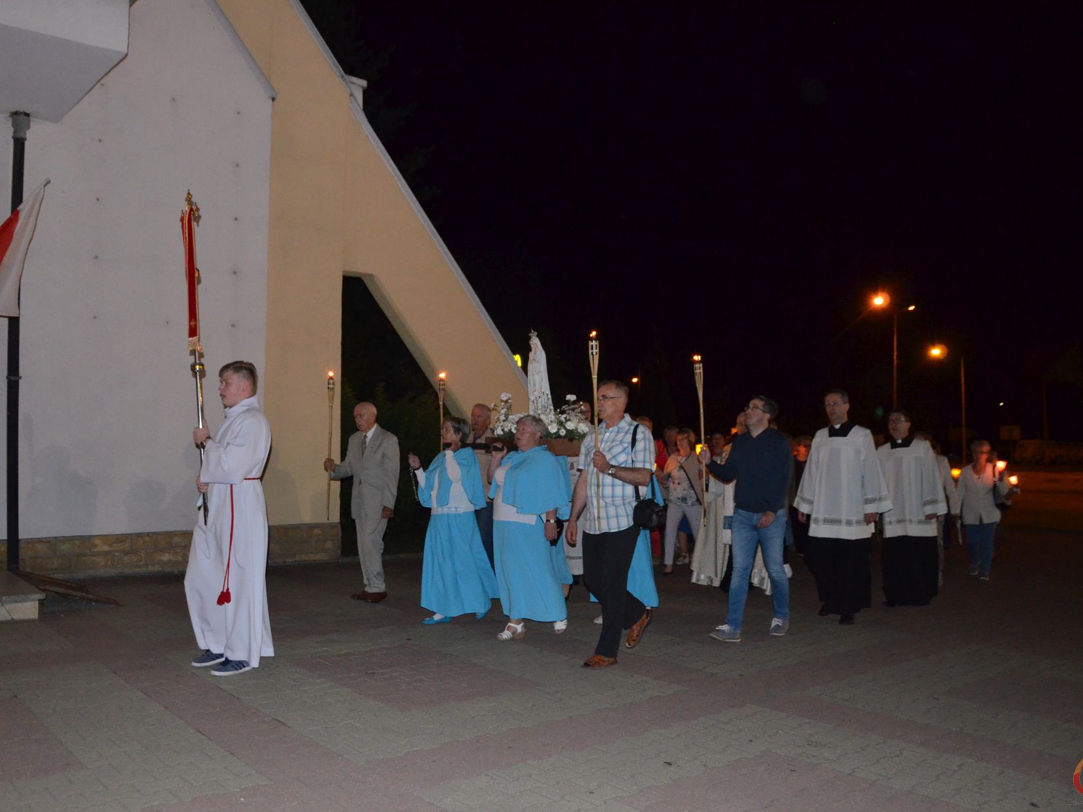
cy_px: 398
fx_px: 939
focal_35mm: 30
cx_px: 497
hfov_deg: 59.9
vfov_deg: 46.8
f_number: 3.5
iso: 3200
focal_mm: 18
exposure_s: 1/60
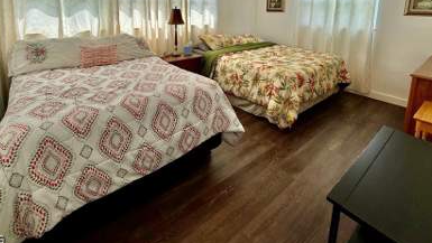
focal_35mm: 19
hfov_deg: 89.5
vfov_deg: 54.3
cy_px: 47
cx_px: 224
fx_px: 218
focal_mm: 2.22
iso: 64
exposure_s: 1/120
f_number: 2.2
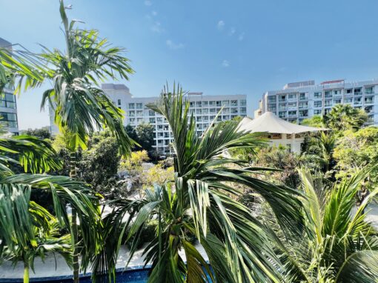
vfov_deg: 89.9
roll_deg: +0.6
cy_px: 142
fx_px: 142
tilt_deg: -1.2
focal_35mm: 13
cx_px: 189
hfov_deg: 106.2
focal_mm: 1.57
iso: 32
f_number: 1.8
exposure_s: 1/809
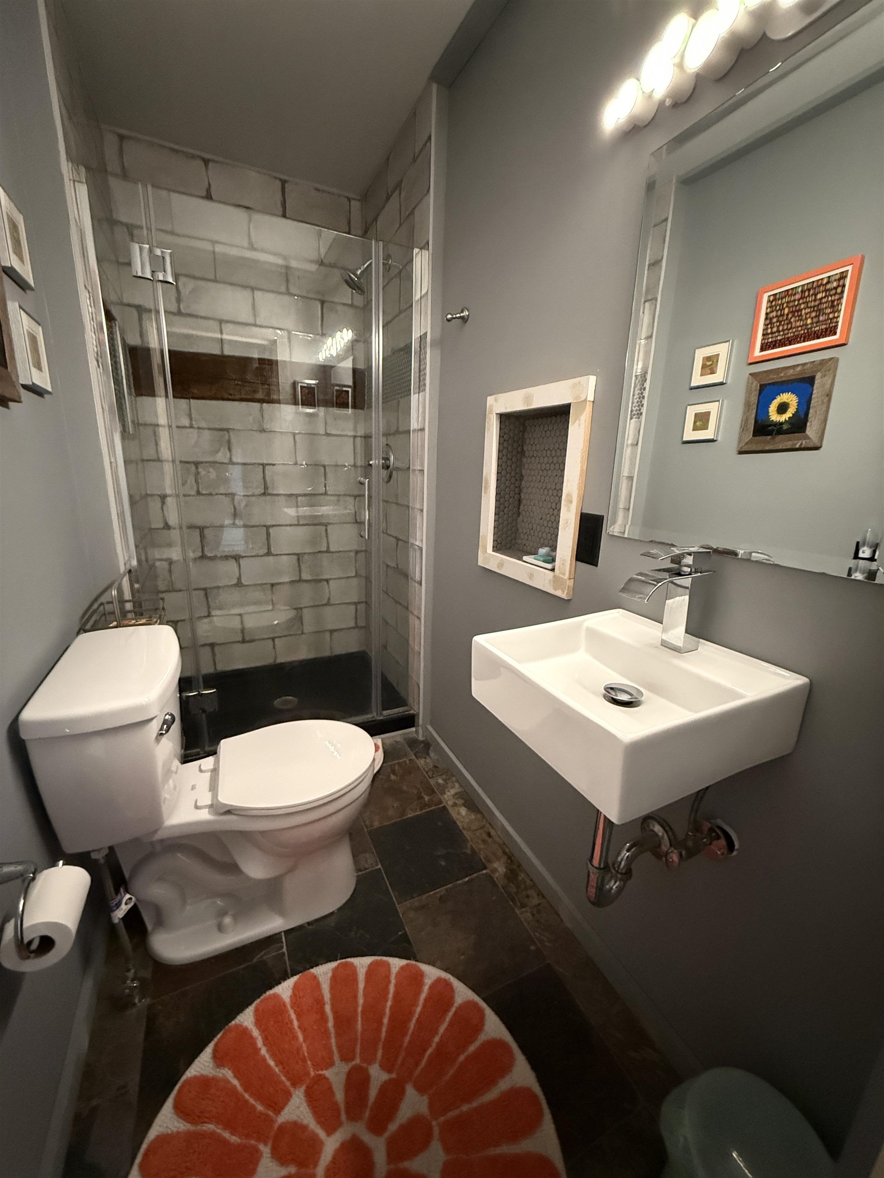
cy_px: 589
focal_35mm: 14
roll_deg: -1.7
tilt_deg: -12.9
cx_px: 442
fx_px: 477
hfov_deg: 85.7
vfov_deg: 102.1
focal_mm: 2.22
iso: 1250
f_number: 2.2
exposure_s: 1/40
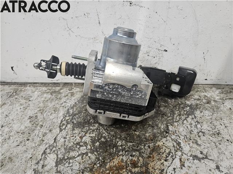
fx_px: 155
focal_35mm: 23
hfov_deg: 73.9
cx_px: 116
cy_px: 87
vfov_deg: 58.9
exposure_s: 1/100
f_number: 1.8
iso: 320
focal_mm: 5.4
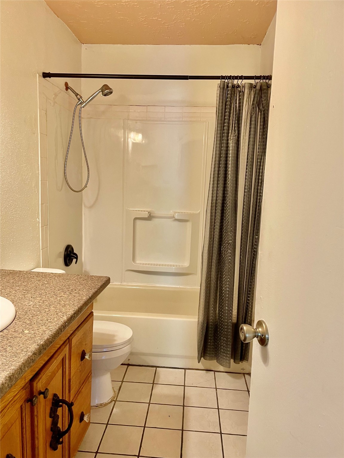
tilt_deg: -8.1
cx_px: 172
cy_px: 229
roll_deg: -1.7
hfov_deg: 53.1
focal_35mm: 26
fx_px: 345
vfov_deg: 67.3
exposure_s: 1/60
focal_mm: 4.2
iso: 100
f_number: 1.6
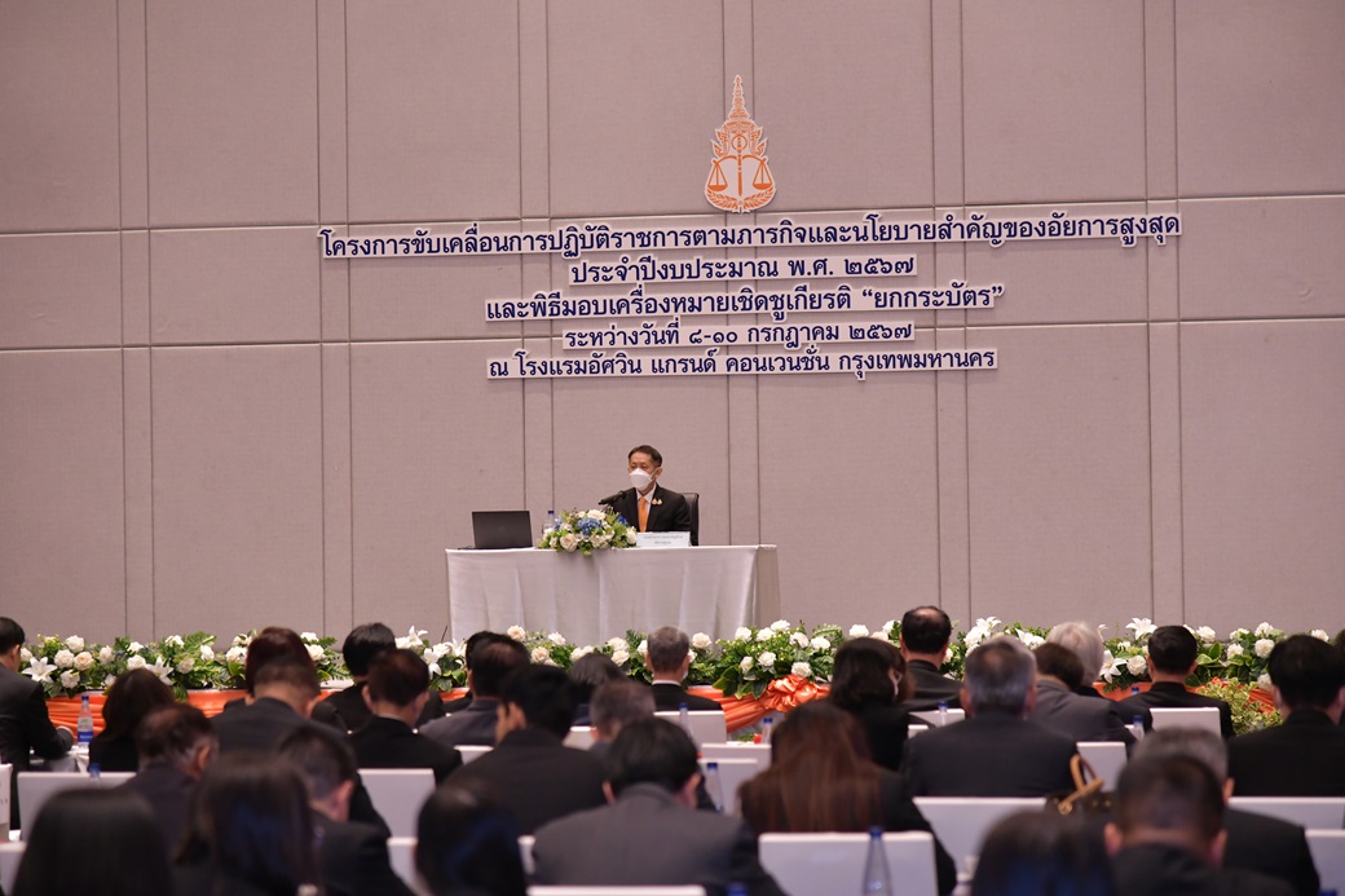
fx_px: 4482
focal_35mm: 120
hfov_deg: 17.1
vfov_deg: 11.4
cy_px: 448
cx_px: 672
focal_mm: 120
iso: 1600
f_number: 4.5
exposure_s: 1/125
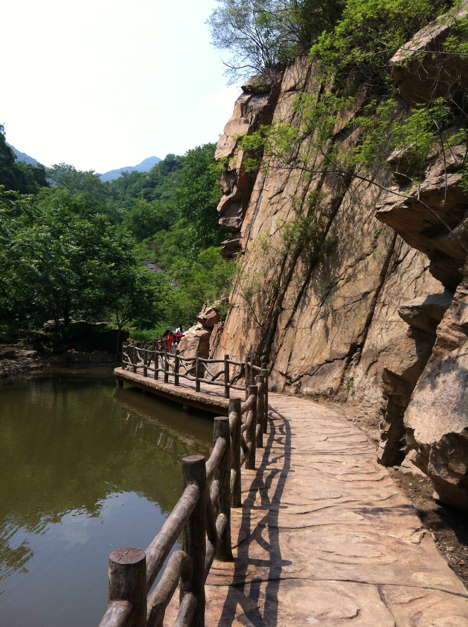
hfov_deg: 40.6
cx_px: 234
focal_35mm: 35
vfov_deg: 52.7
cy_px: 314
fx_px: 633
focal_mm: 3.85
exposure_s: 1/862
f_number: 2.8
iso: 80
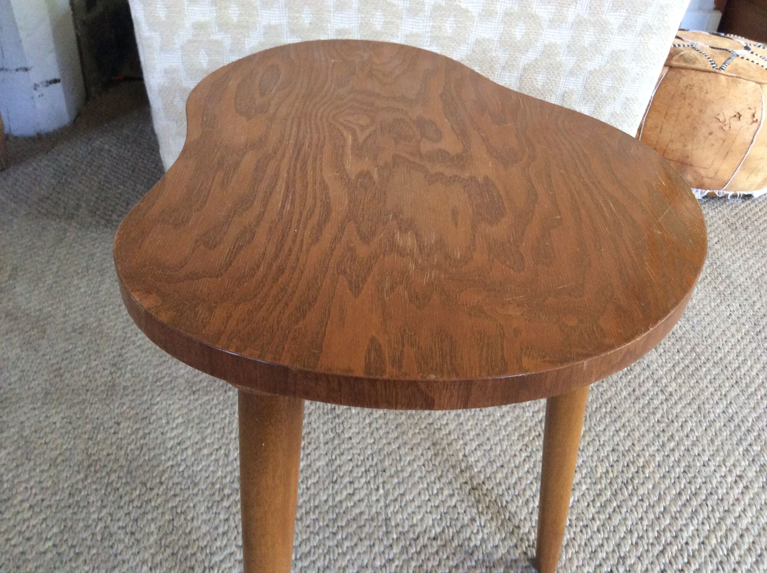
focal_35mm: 32
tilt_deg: -36.7
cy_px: 286
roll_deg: -2.6
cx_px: 384
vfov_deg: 44.1
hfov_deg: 56.9
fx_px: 708
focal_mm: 3.3
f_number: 2.4
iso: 160
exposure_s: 1/25
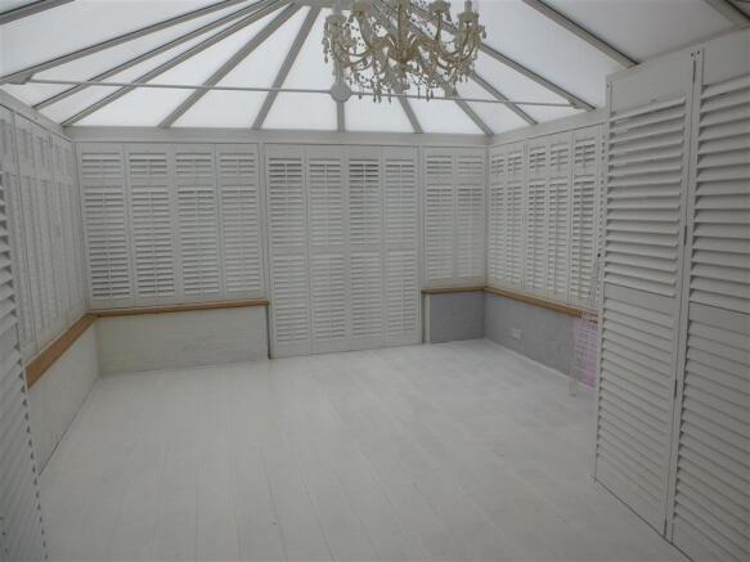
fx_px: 520
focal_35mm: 24
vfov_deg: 56.8
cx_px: 375
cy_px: 281
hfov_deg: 71.6
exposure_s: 1/250
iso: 100
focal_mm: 4.3
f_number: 4
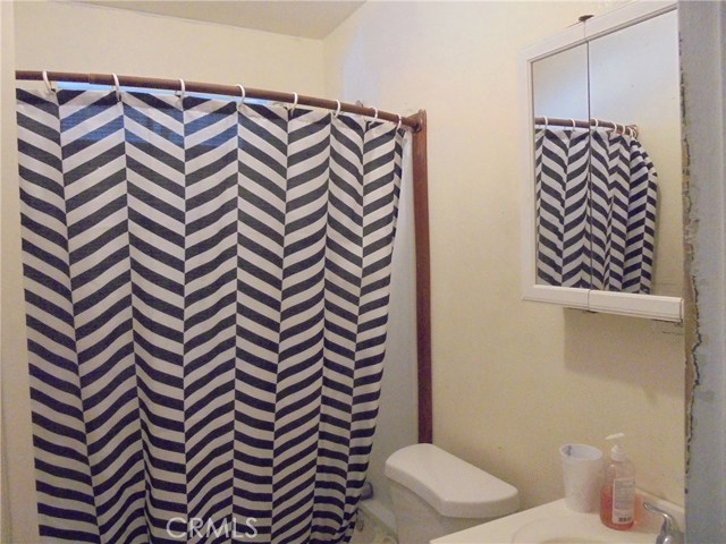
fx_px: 545
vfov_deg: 53.1
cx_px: 363
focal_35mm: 26
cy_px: 272
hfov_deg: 67.3
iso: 800
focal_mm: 4.6
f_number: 3.5
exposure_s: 1/60
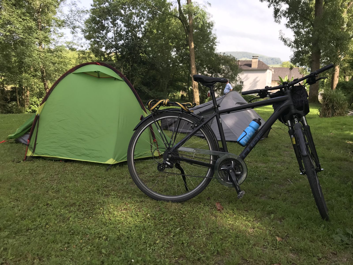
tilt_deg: -7.1
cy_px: 132
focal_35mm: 28
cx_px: 176
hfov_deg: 63.4
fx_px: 286
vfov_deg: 49.7
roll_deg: -2.7
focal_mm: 3.99
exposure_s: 1/302
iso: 20
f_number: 1.8
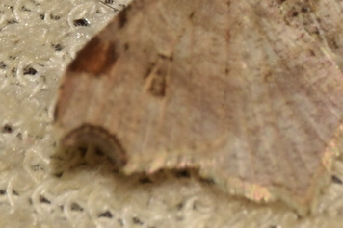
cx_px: 378
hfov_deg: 3.6
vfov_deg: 2.4
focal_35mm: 566
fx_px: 5390
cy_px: 14
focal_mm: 140
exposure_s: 1/200
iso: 100
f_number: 16
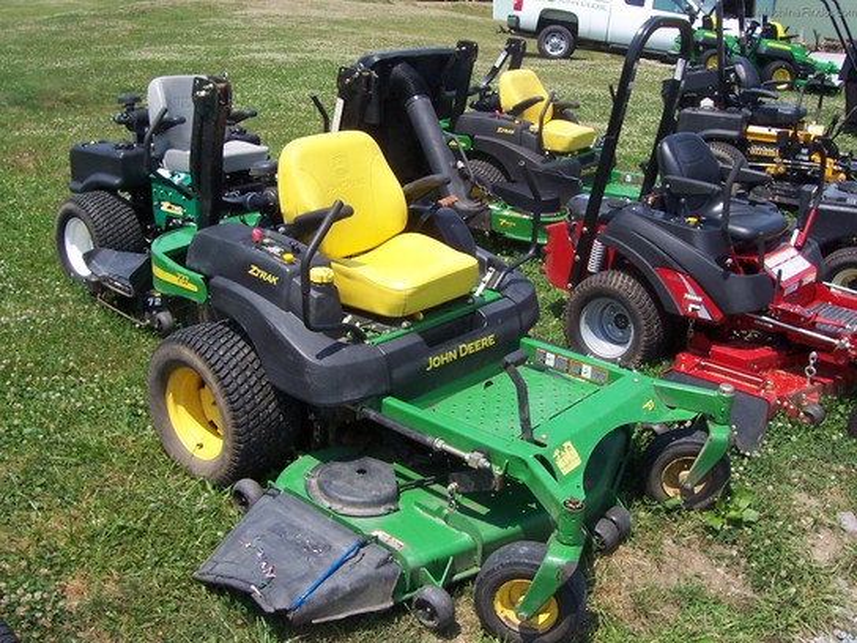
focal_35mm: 37
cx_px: 428
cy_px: 322
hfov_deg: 50.1
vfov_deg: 38.7
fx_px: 916
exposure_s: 1/350
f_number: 5.6
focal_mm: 5.6
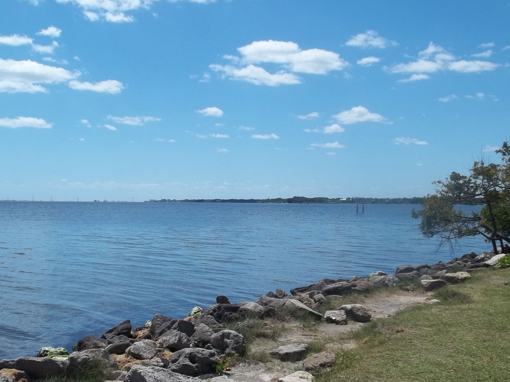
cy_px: 214
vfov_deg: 32.8
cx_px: 211
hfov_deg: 42.8
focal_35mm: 44
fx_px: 648
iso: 64
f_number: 8
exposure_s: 1/250
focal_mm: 5.9
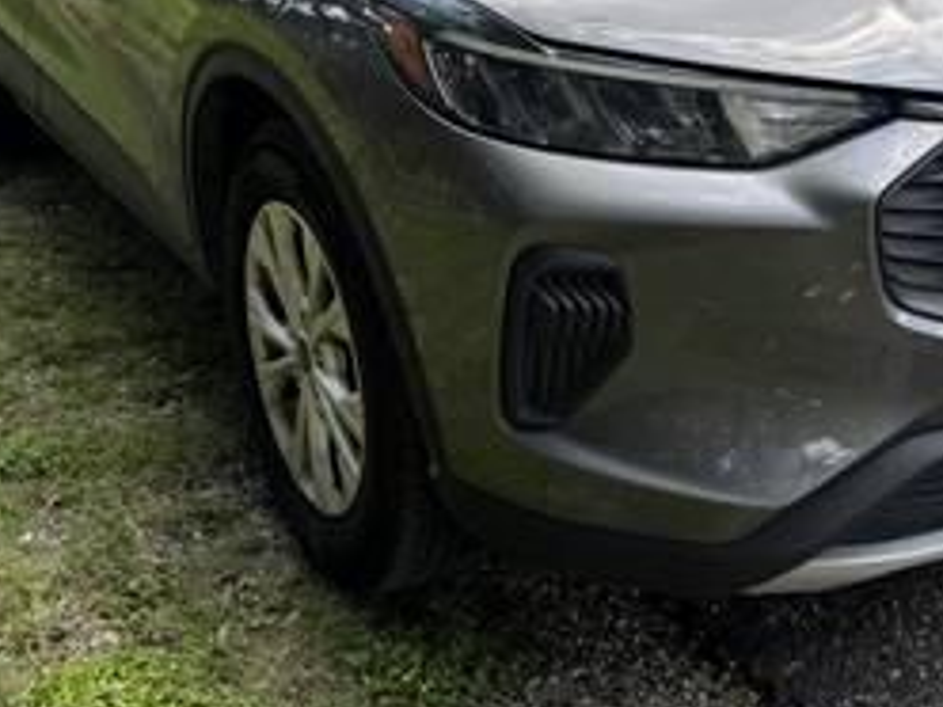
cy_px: 84
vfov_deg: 23.1
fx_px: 1689
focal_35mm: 62
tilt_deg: -15.2
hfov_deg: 31.0
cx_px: 608
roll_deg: -0.1
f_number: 1.78
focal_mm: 6.76
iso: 80
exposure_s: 1/925
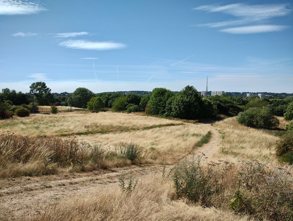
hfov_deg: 63.4
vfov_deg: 49.9
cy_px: 110
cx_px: 146
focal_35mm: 28
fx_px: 237
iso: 100
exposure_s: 1/787
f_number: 1.8
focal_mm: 4.27
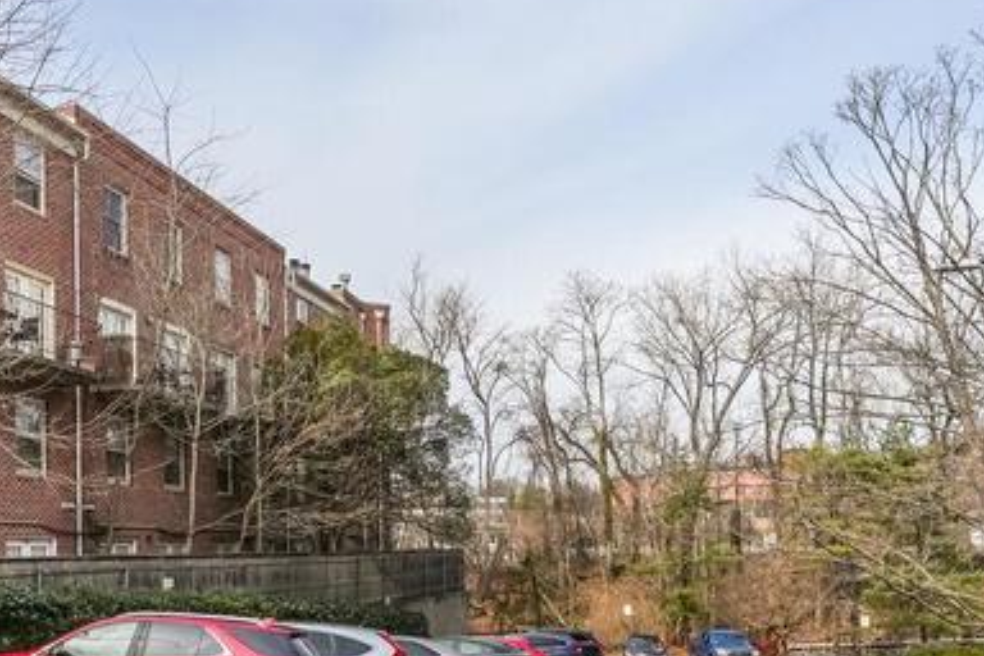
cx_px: 318
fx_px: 875
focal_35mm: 32
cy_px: 591
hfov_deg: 57.3
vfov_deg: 38.3
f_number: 5.6
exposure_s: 1/8000
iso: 800
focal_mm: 12
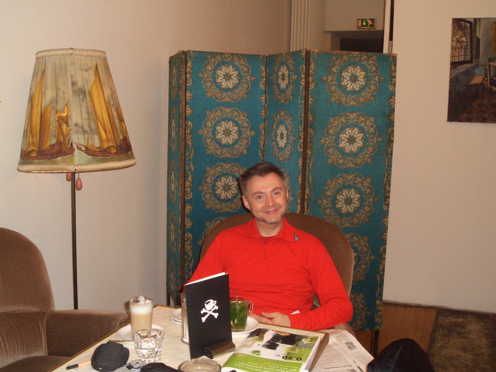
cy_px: 186
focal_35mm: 36
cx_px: 248
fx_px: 516
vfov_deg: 39.7
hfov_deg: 51.4
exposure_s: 1/40
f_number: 4
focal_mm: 4.8
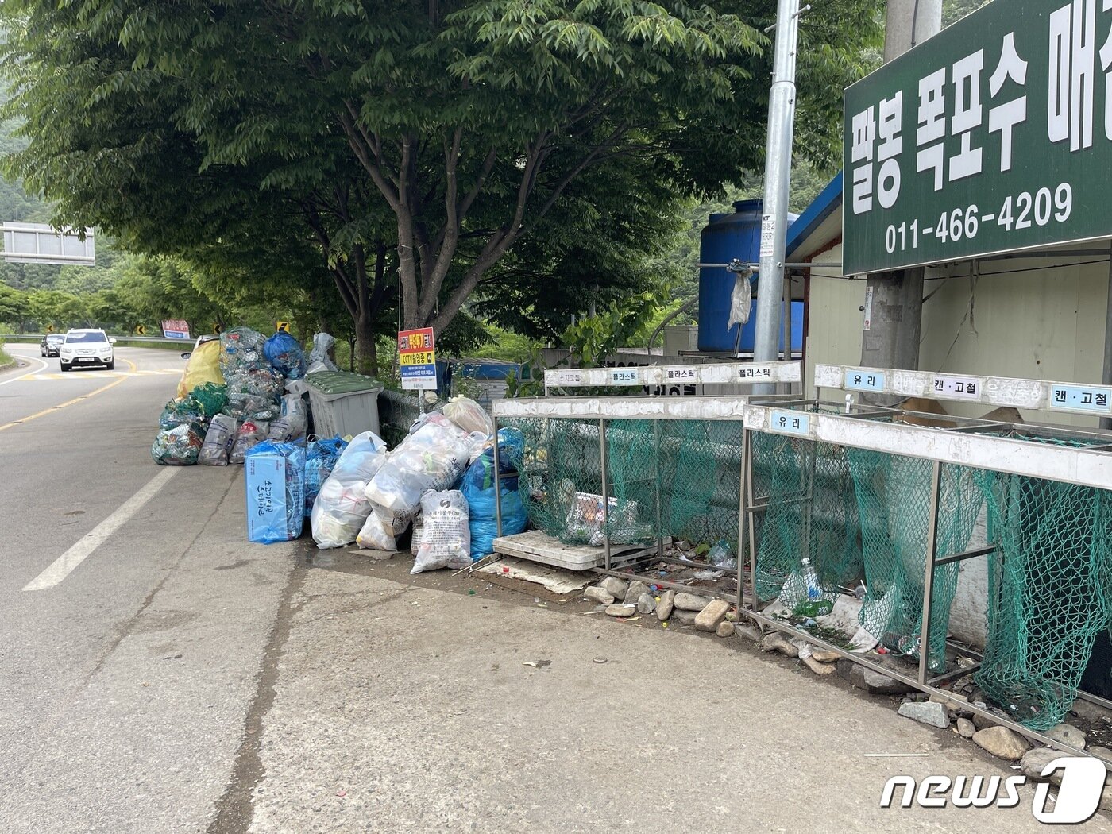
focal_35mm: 26
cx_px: 556
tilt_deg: -7.0
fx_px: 835
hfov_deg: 67.3
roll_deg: -0.4
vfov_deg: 53.1
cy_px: 417
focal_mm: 5.1
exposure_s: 1/696
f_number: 1.6
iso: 32
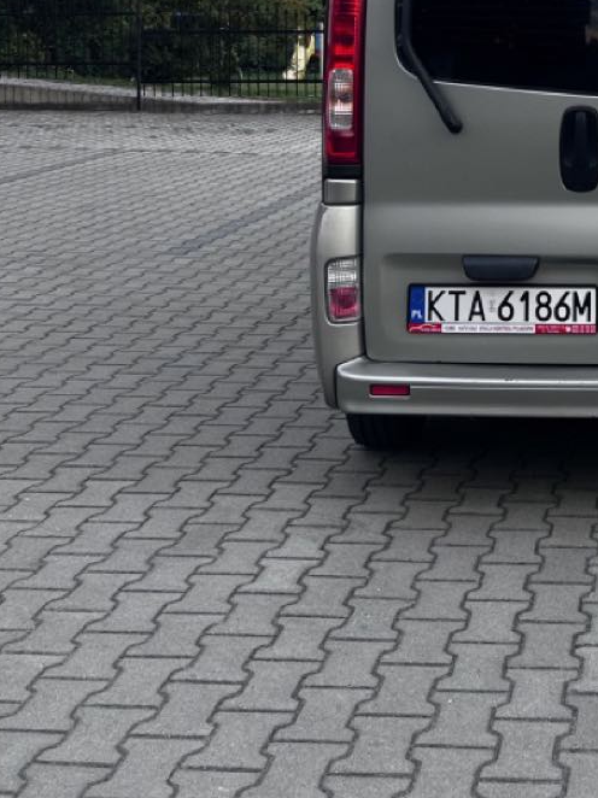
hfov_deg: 25.1
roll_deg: +0.3
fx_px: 1268
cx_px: 621
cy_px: 41
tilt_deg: -1.0
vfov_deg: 32.7
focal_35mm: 55
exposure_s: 1/709
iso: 50
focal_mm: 5.7
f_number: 1.5
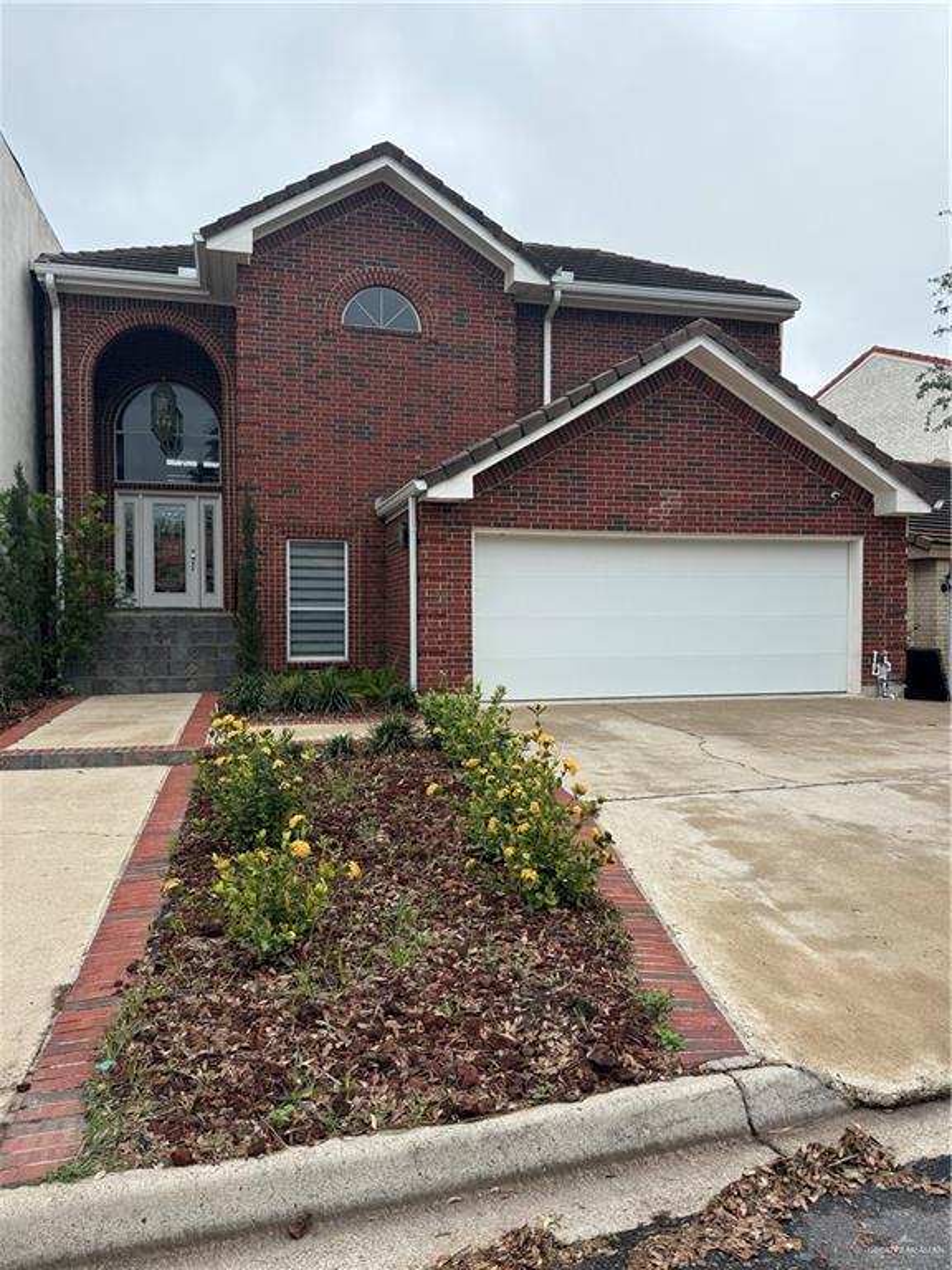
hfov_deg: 56.8
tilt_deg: -0.8
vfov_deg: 71.6
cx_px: 476
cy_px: 635
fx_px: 880
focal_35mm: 24
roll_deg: -0.9
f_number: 1.78
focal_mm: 6.76
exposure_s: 1/4405
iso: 100
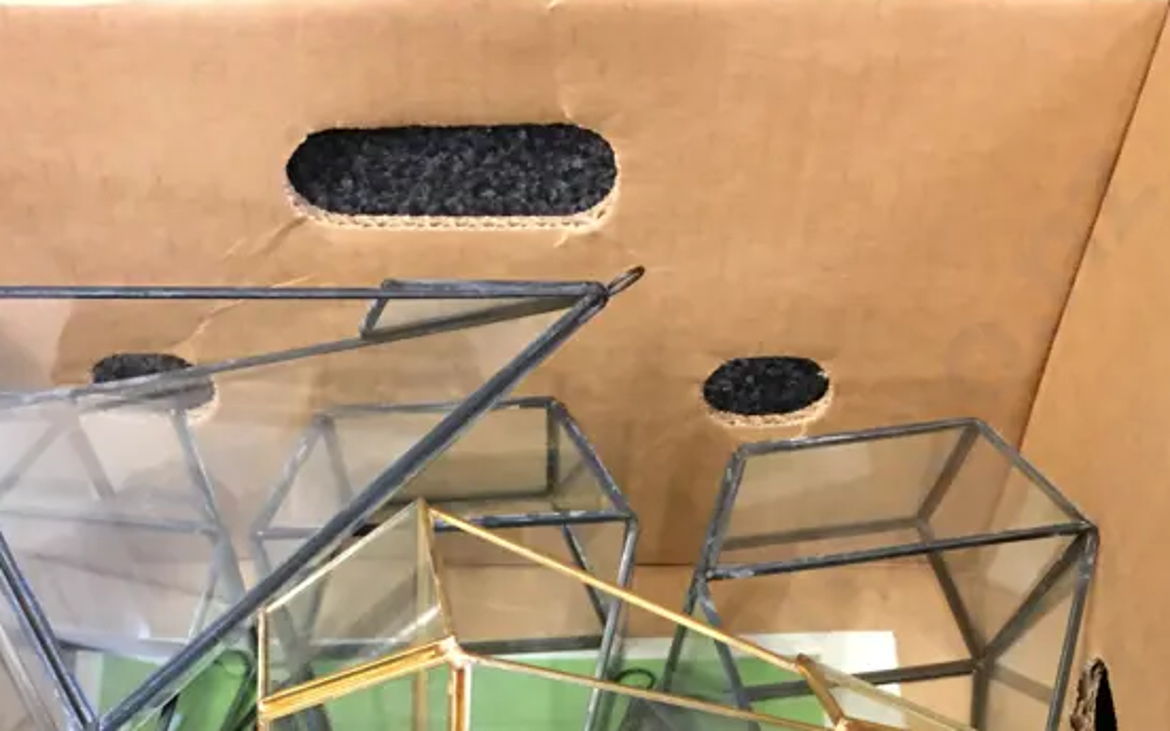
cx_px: 477
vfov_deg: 20.2
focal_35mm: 57
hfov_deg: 35.6
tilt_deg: -65.3
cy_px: 1036
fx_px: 1818
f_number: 2.2
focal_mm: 4.15
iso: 100
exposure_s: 1/10
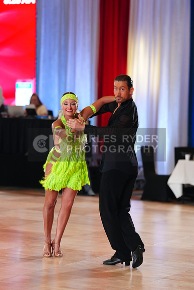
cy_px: 145
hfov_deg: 11.8
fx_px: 937
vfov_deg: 17.6
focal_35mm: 116
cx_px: 97
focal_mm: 116
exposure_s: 1/400
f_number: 2.8
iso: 1600
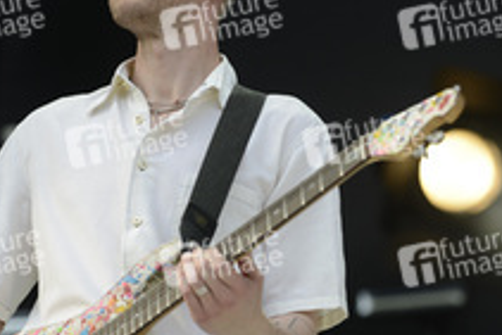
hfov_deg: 6.4
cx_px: 158
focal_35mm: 320
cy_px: 200
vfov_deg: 4.3
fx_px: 4465
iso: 160
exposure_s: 1/500
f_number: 4
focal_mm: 150
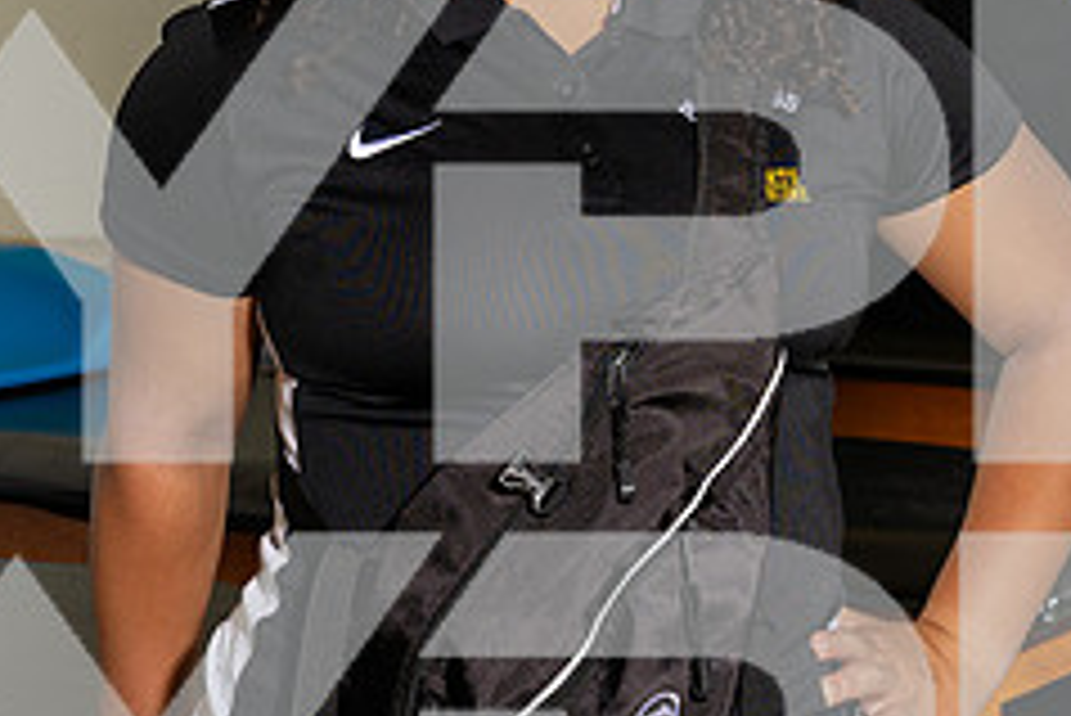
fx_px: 3632
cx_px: 346
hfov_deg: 16.7
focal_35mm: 122
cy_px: 227
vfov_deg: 11.2
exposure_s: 1/250
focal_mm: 50
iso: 100
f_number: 8
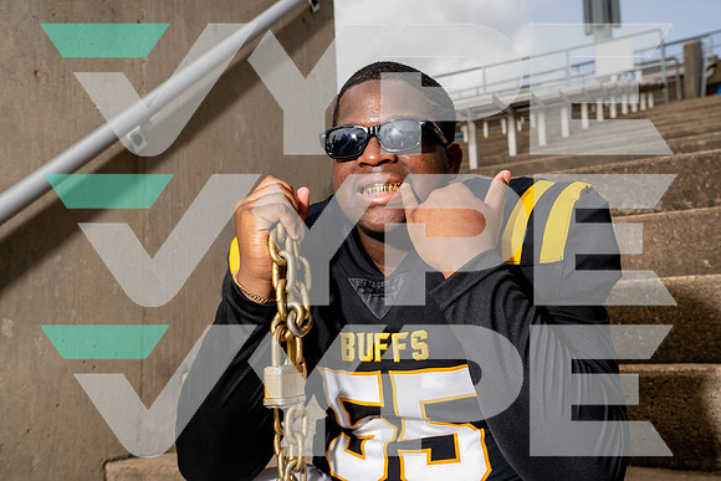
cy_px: 240
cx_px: 360
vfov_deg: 33.4
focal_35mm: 40
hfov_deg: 48.4
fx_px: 801
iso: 100
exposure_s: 1/250
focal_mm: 40
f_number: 8
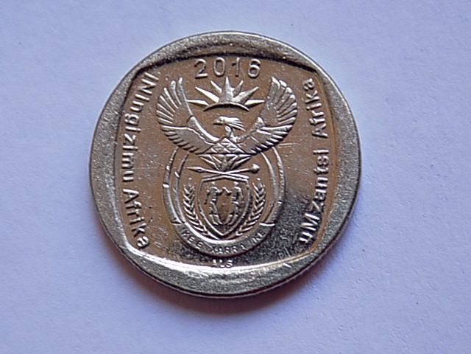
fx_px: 1606
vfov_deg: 12.6
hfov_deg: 16.7
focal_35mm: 118
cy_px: 177
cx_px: 236
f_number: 4.8
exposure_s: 1/40
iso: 80
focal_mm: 20.9
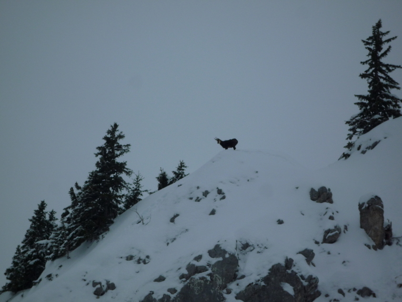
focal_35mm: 100
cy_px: 151
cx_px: 201
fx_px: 1161
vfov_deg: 14.8
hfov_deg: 19.6
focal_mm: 17.6
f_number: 5.6
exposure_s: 1/640
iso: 100
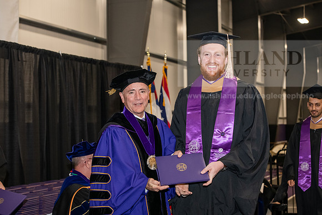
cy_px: 108
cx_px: 161
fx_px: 626
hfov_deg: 28.8
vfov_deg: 19.5
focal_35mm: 70
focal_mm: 70
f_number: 5.6
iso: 2500
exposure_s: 1/200
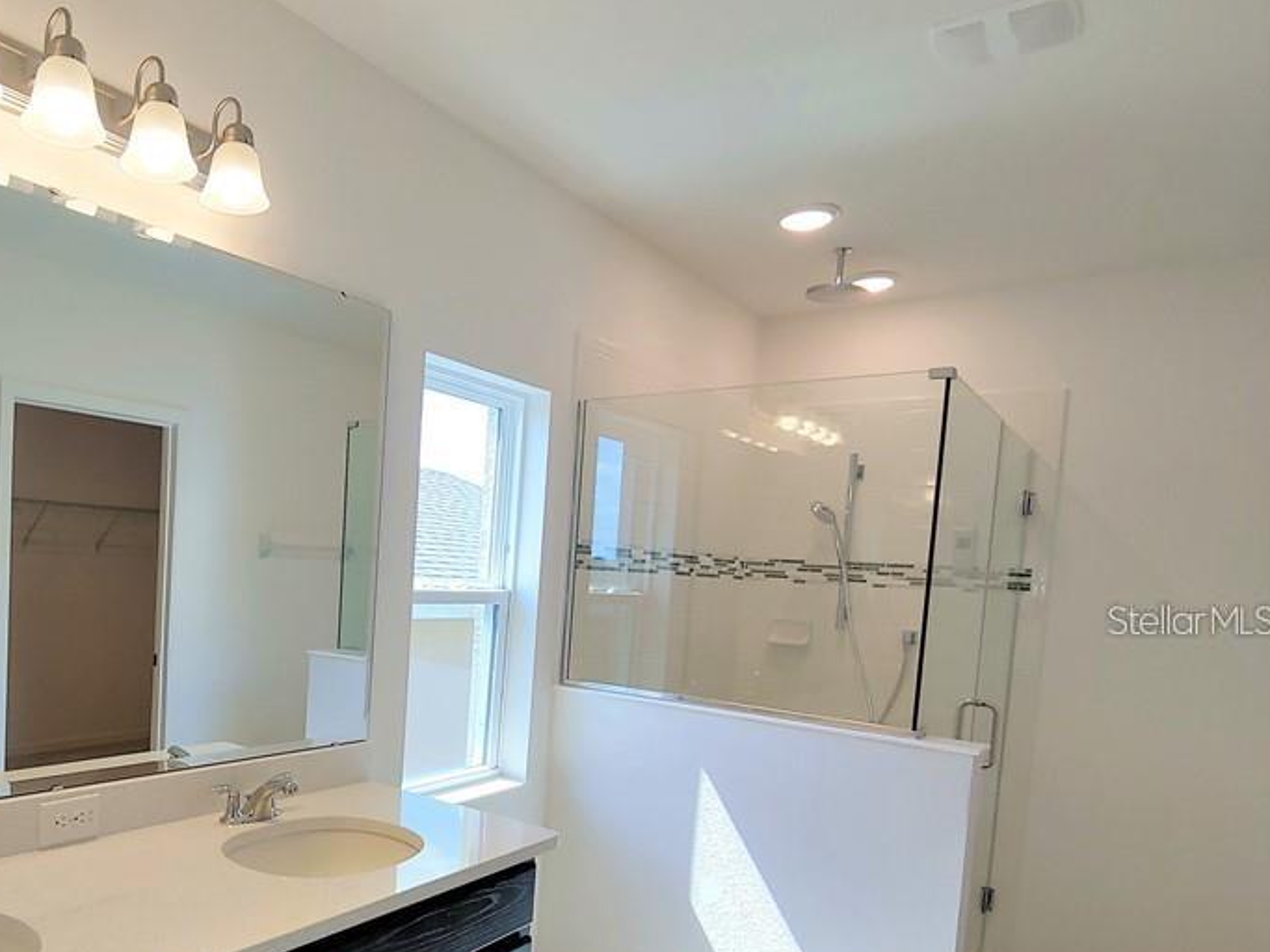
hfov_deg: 67.5
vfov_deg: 55.8
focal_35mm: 24
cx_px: 331
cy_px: 619
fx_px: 880
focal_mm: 2.18
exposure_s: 1/141
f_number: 1.9
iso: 50
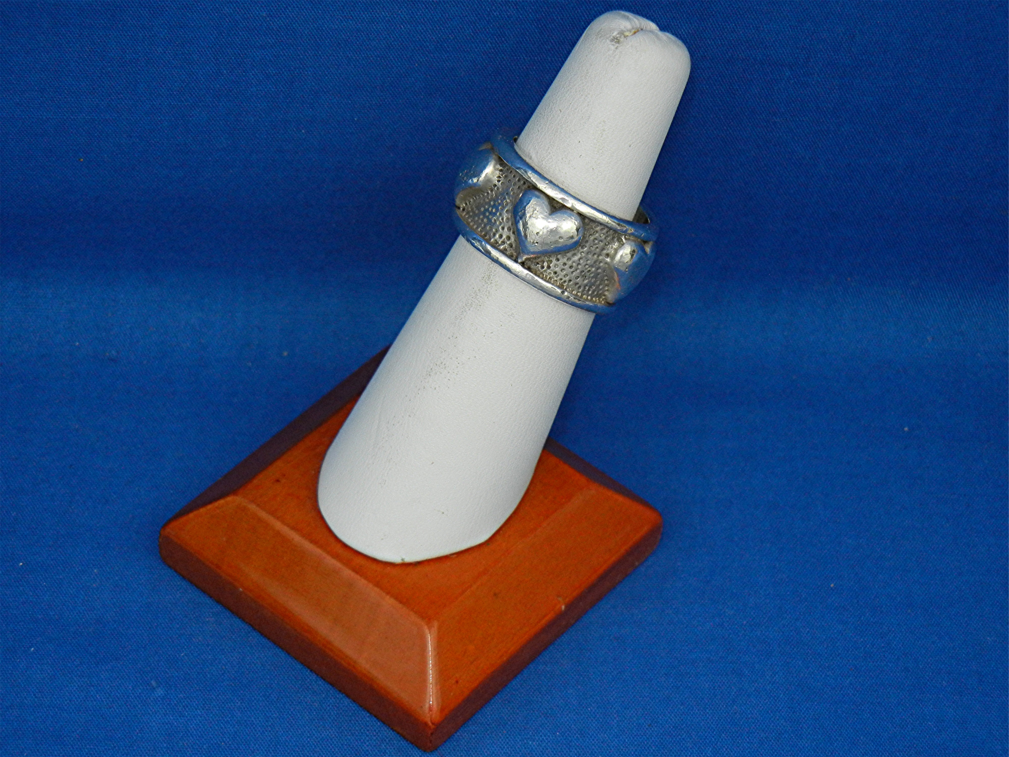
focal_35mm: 102
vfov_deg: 14.5
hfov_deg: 19.3
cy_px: 378
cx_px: 504
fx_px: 2973
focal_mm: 18.3
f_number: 4.5
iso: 382
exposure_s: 1/30
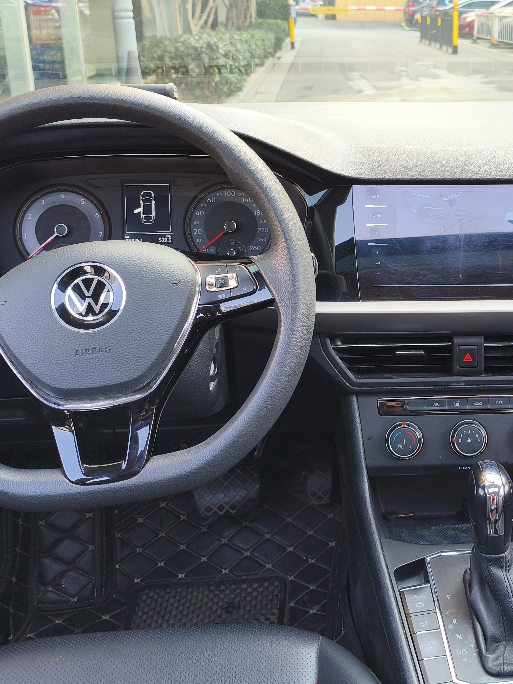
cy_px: 308
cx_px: 435
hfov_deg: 33.0
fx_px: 830
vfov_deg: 44.7
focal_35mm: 42
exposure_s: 1/118
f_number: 1.5
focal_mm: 4.94
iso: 50
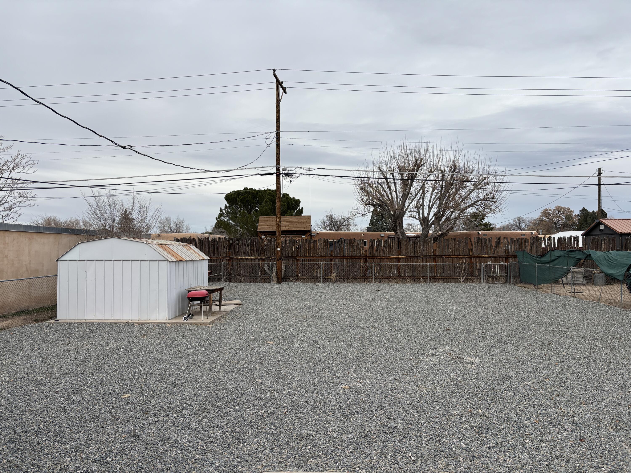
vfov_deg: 53.1
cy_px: 236
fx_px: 474
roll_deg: +0.5
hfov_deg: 67.3
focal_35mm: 26
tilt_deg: +1.6
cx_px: 316
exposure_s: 1/1695
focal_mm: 5.96
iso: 50
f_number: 1.6
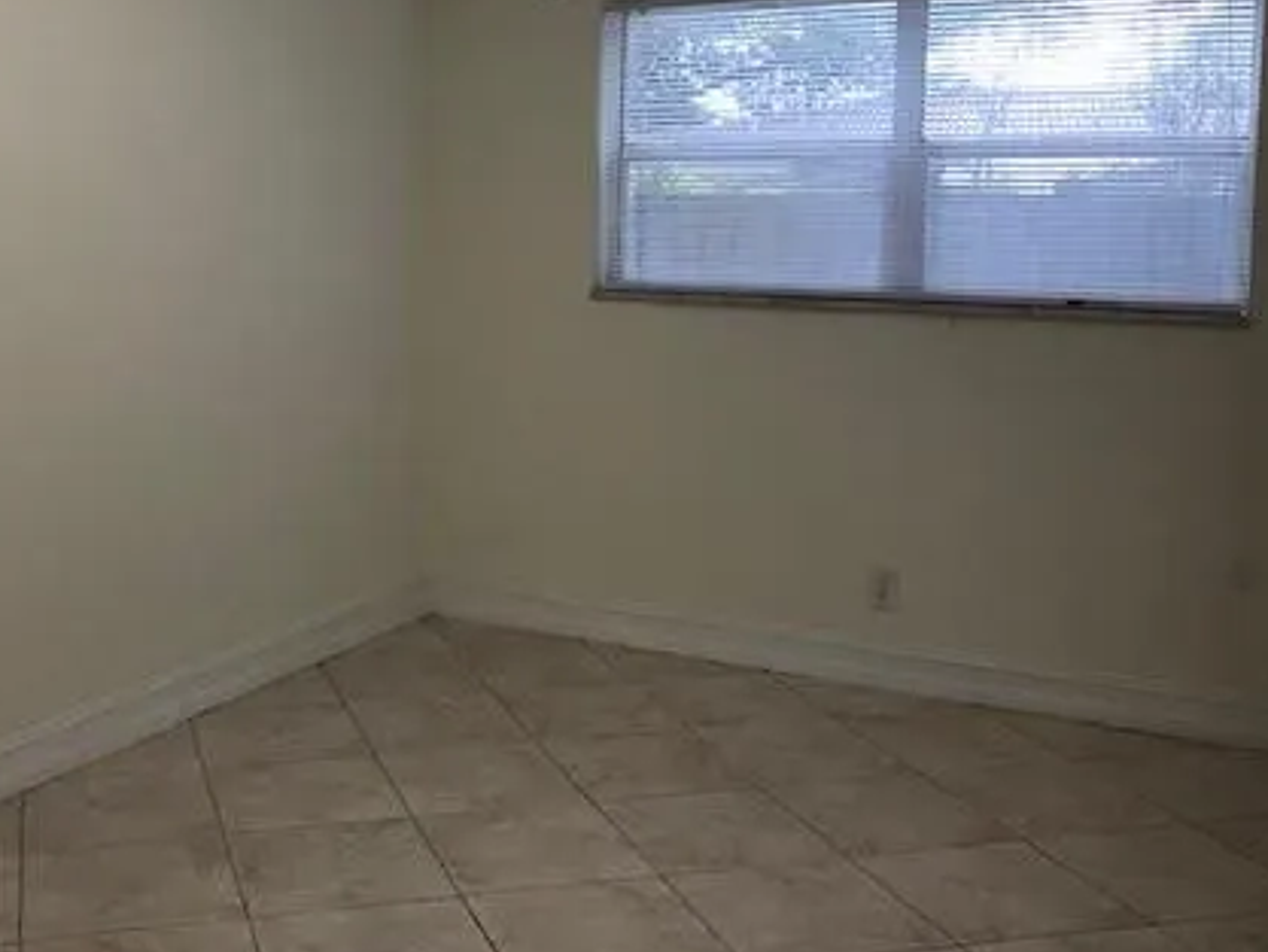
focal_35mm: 43
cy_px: 353
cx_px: 459
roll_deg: -0.6
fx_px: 1576
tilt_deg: -5.8
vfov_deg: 33.4
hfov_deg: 43.4
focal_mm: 3.99
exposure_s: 1/17
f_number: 1.8
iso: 40
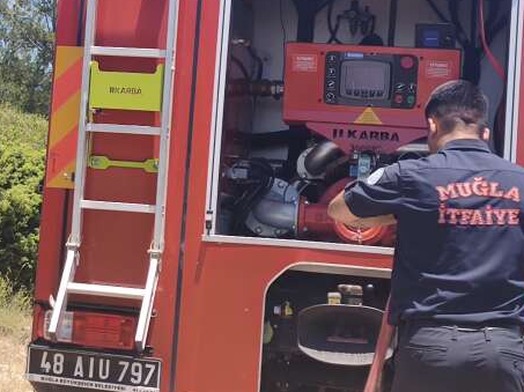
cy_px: 84
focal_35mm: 99
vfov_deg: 14.8
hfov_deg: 19.6
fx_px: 1497
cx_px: 104
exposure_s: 1/1860
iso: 50
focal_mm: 6.45
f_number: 1.62
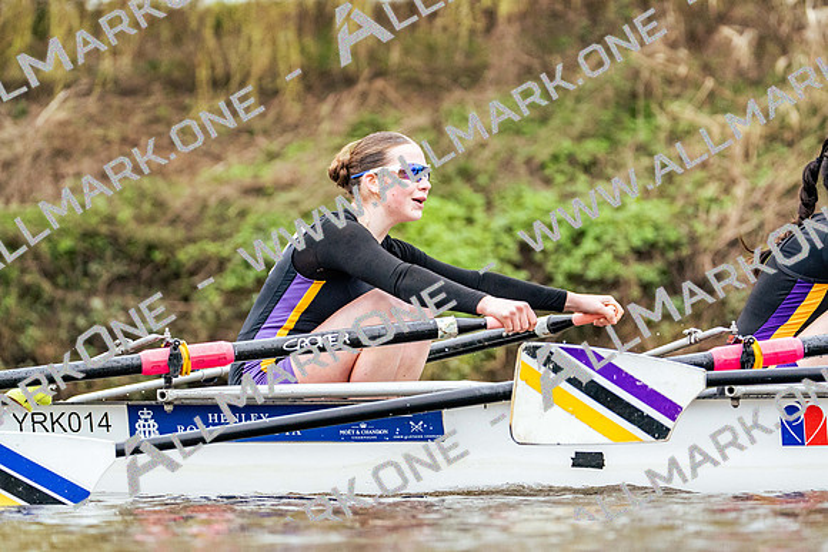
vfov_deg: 5.2
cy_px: 276
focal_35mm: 264
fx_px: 6073
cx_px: 414
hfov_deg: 7.8
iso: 6400
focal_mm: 264
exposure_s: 1/2000
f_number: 6.3
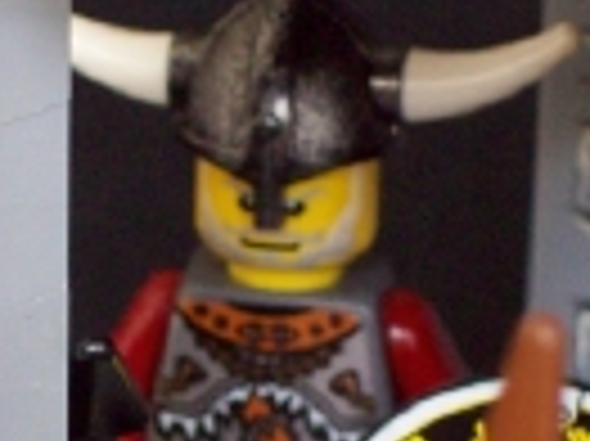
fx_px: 5619
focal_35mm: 330
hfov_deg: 6.0
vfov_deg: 4.5
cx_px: 221
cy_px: 385
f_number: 4.8
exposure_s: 1/23.3
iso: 160
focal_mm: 18
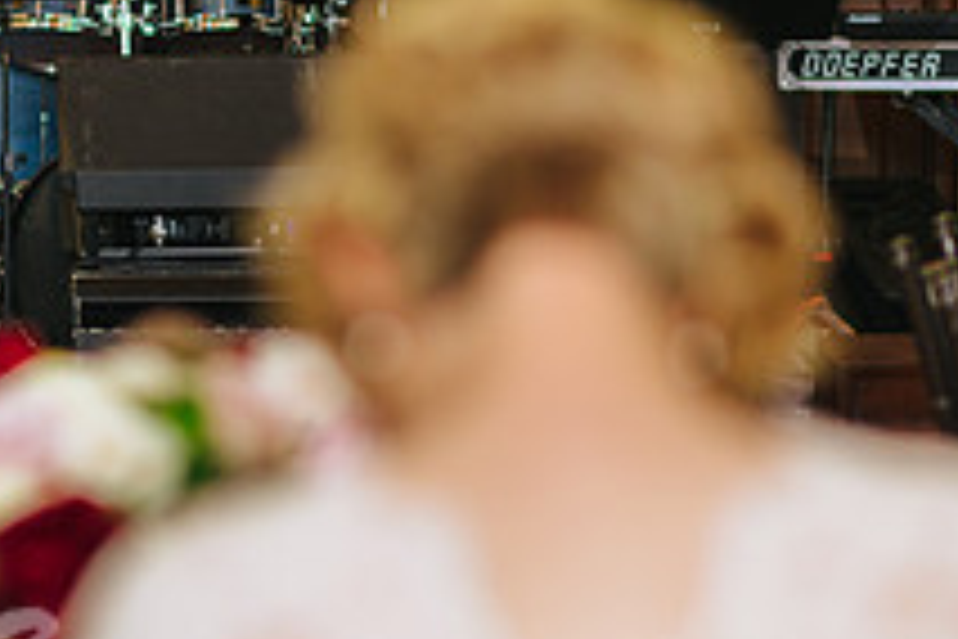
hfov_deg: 8.8
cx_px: -202
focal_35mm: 232
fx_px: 6173
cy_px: 353
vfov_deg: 5.9
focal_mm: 85
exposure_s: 1/160
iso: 320
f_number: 2.5
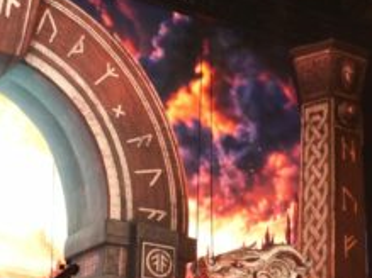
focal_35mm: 91
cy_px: 222
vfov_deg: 16.1
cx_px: 297
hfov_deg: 21.3
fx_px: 977
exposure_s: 1/160
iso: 1600
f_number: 3.5
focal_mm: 18
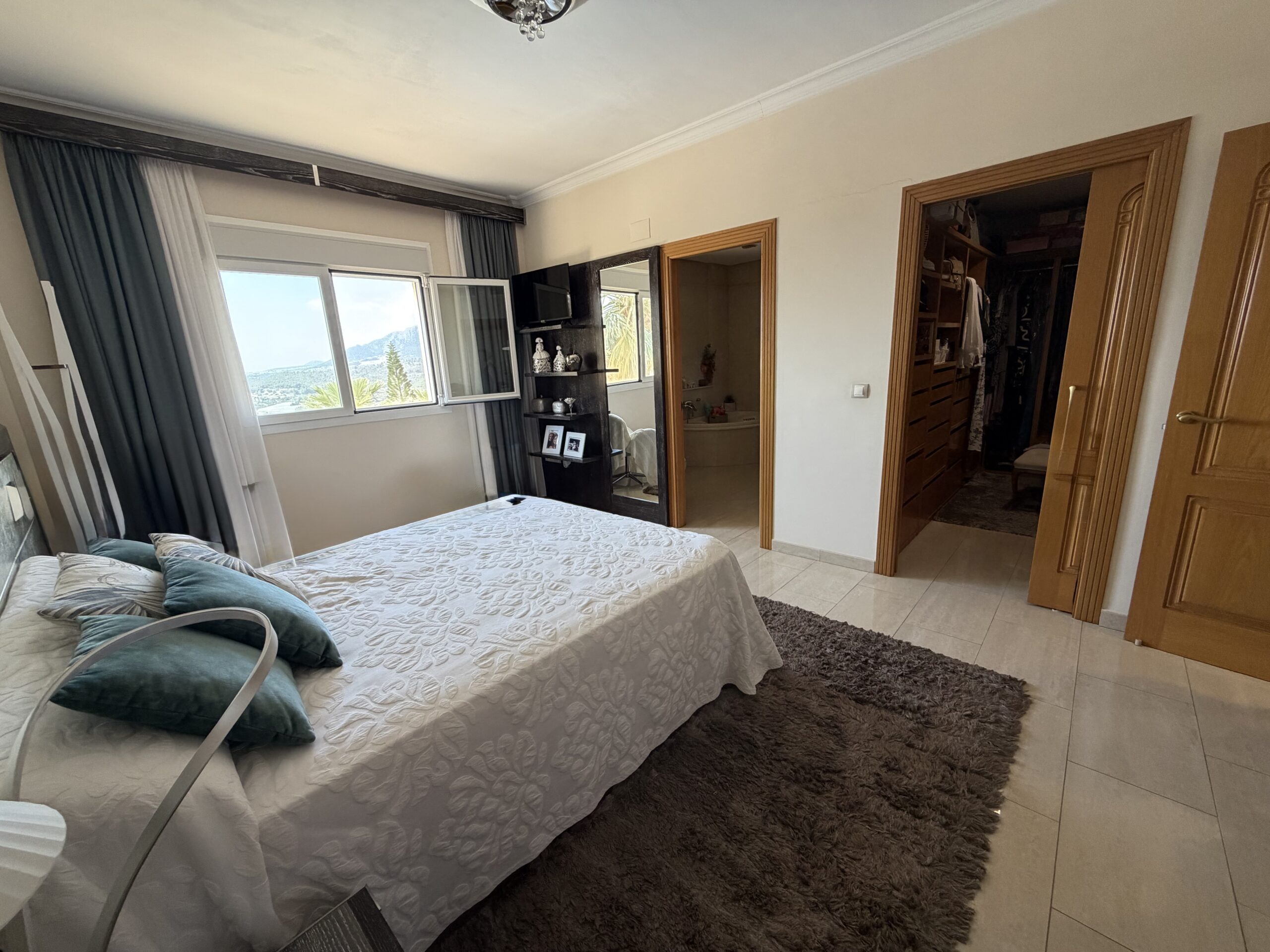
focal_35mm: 14
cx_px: 635
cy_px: 476
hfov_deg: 102.1
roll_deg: +3.5
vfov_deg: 85.7
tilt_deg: -13.7
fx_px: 514
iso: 200
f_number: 2.2
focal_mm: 2.22
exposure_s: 1/121
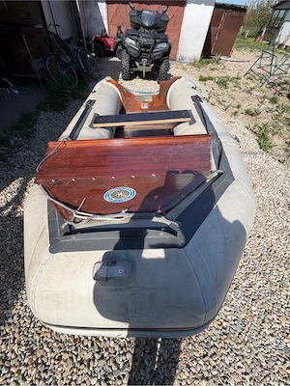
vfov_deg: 102.1
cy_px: 193
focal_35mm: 14
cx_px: 145
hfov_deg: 85.7
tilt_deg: -50.5
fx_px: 156
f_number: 2.2
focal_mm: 2.22
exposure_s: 1/770
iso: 25
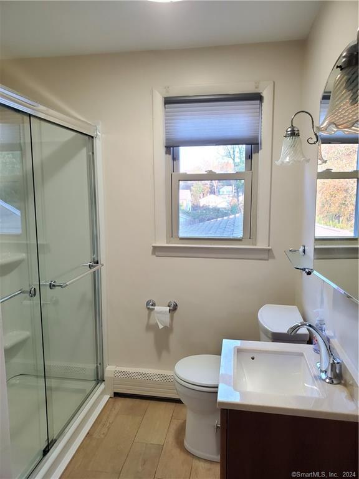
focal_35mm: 26
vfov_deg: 67.3
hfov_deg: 53.1
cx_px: 180
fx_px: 360
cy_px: 240
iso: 200
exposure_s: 1/60
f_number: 2.4
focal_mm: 4.3
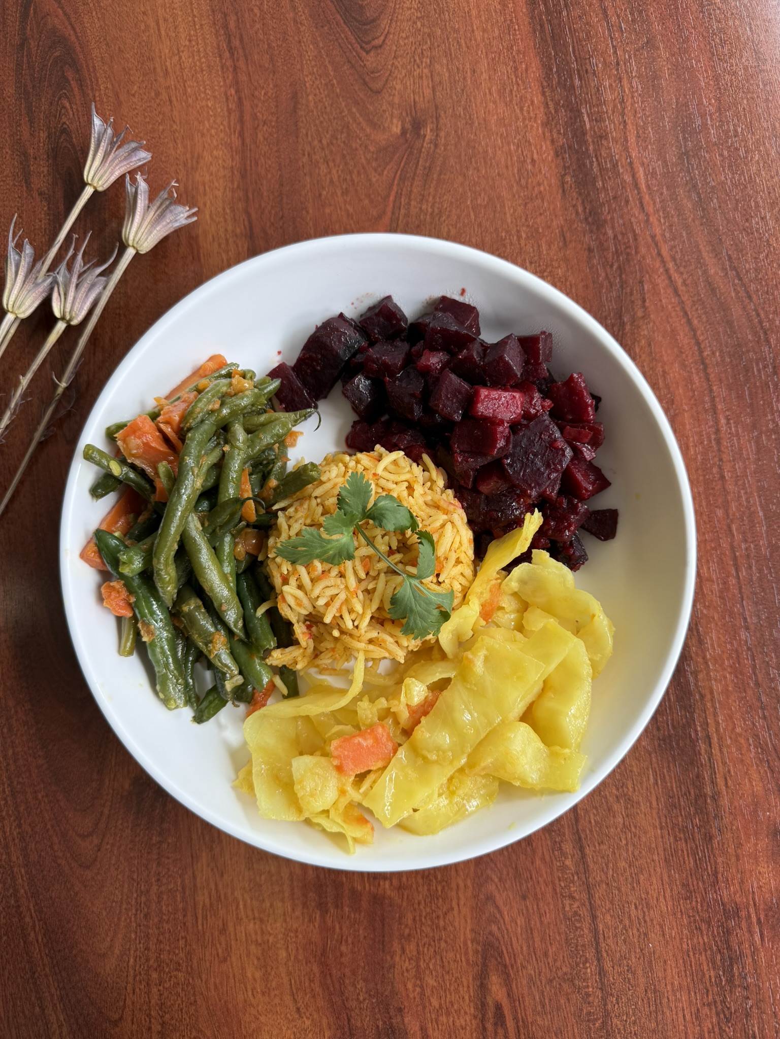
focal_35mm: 24
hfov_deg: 56.8
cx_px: 390
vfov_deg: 71.6
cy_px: 520
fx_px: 721
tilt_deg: -82.3
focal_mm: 6.76
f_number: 1.78
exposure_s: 1/120
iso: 80
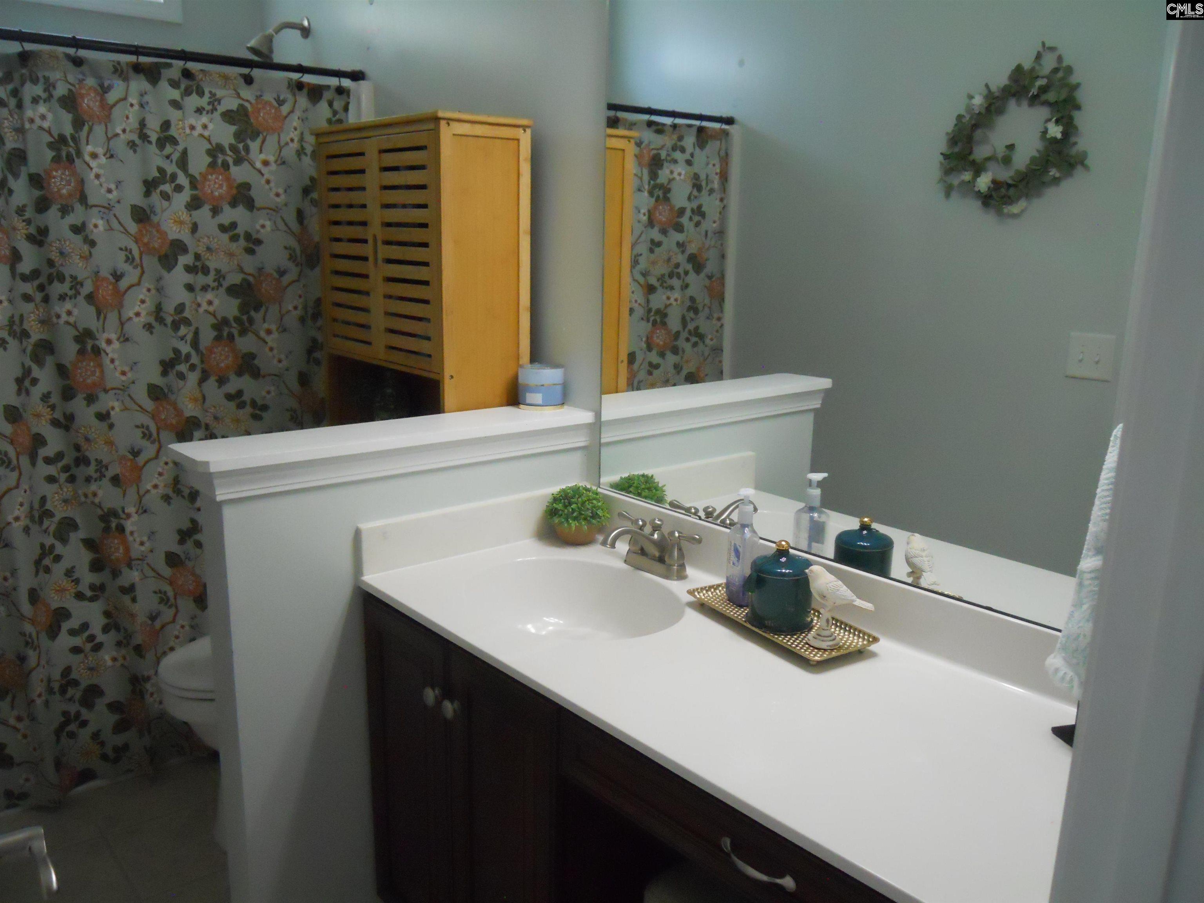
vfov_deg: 49.7
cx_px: 602
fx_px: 974
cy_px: 452
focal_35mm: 28
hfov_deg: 63.4
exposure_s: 1/125
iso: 640
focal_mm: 5
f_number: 2.7
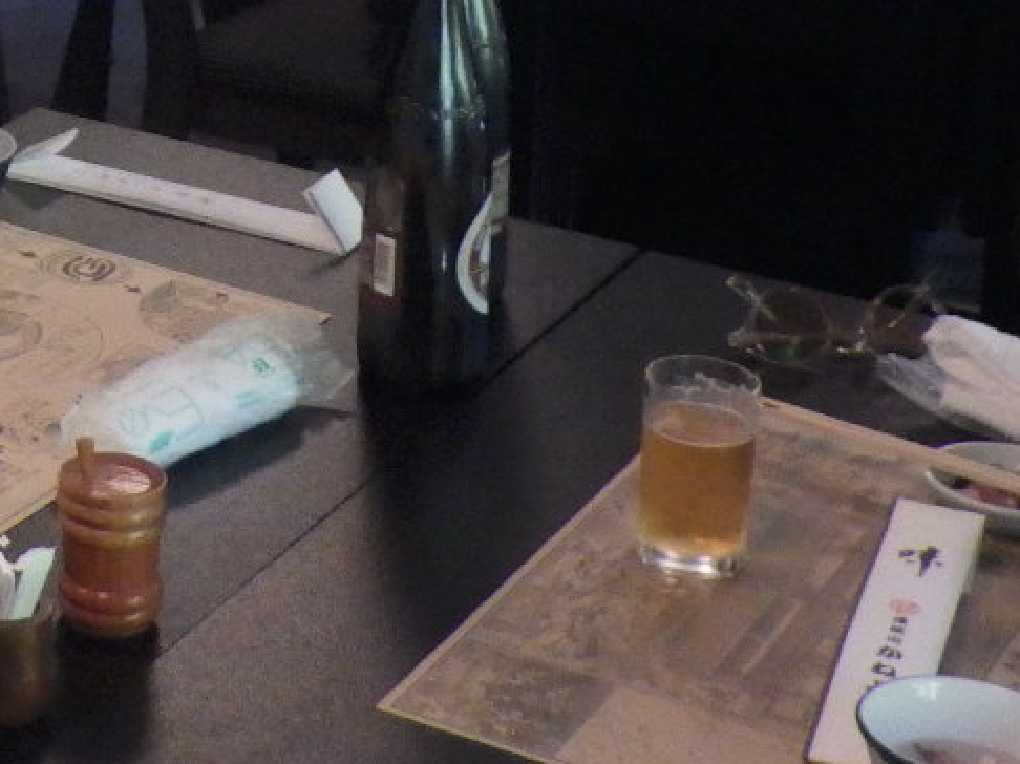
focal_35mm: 112
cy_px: -378
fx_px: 3299
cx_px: -388
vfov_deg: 12.6
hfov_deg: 16.4
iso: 800
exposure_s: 1/60
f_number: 3.8
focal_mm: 6.1
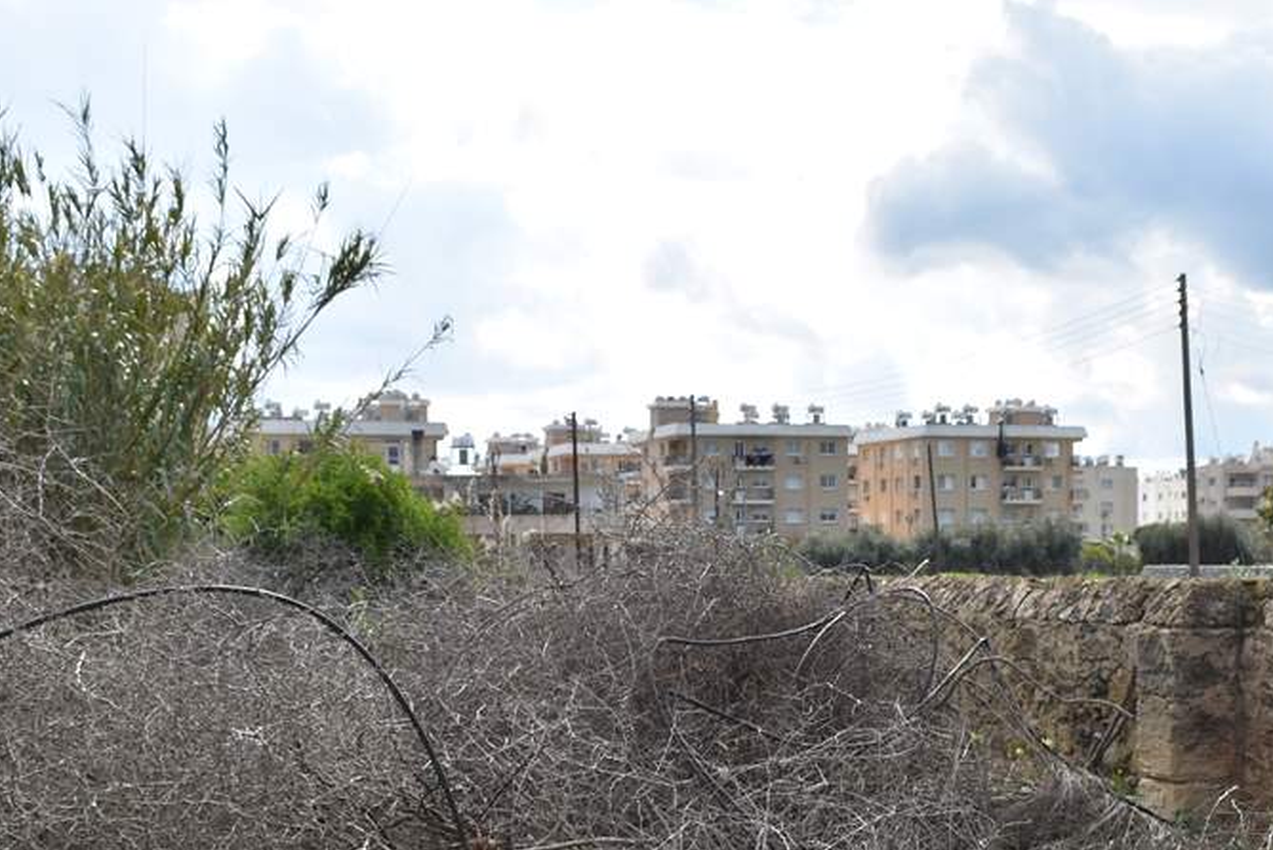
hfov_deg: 28.7
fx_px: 2476
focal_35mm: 70
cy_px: 730
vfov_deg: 19.2
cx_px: 822
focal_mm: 26
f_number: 10
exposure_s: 1/200
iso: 100
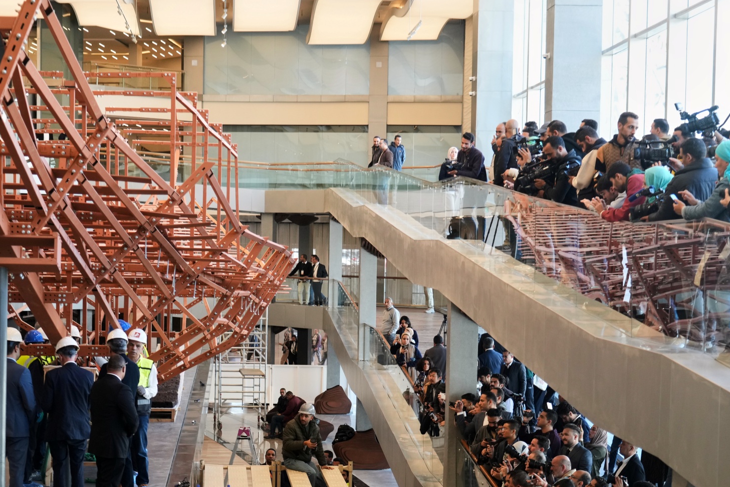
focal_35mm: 70
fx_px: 1419
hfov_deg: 28.7
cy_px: 300
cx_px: 264
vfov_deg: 19.4
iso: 1000
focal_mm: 51
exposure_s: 1/250
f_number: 4
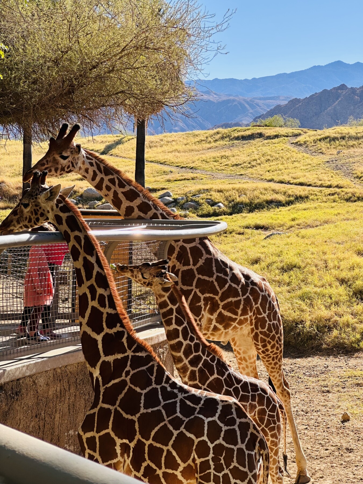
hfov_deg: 19.1
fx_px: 1077
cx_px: 182
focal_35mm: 77
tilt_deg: -1.8
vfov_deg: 25.3
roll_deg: -2.5
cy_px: 242
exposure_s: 1/365
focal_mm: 9
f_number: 2.8
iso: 32
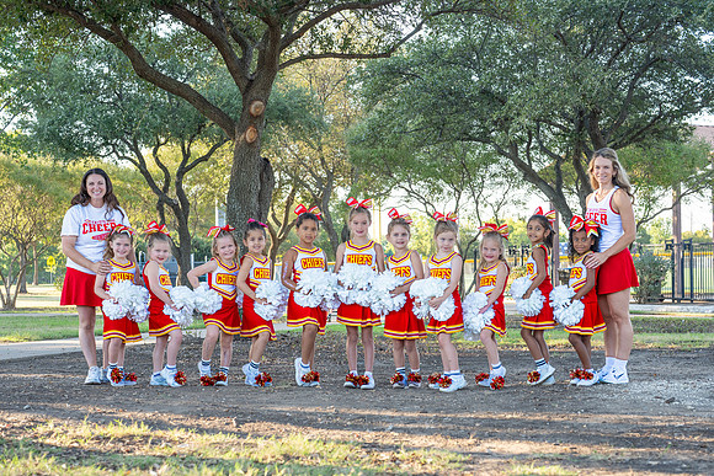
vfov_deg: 22.9
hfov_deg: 33.8
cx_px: 374
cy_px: 275
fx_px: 1174
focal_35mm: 59
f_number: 4
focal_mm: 50
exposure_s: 1/320
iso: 320
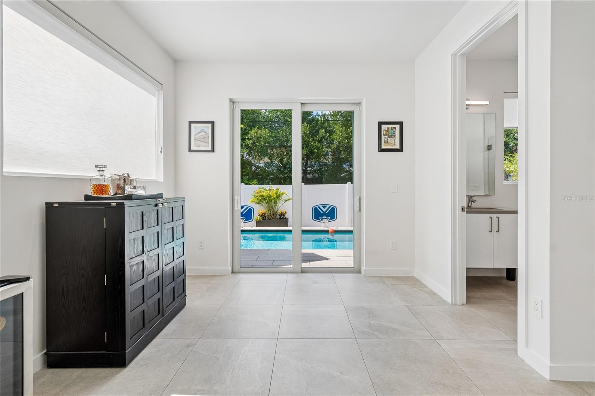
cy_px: 198
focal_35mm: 15
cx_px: 298
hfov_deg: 100.4
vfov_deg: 77.3
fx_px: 248
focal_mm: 10
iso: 100
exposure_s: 1/80
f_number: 7.1
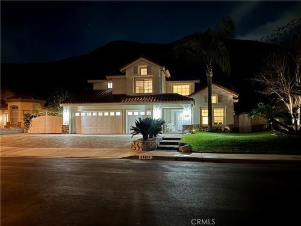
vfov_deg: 56.8
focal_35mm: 24
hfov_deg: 71.6
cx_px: 150
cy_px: 113
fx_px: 209
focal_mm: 6.76
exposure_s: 1/9
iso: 1000
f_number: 1.78
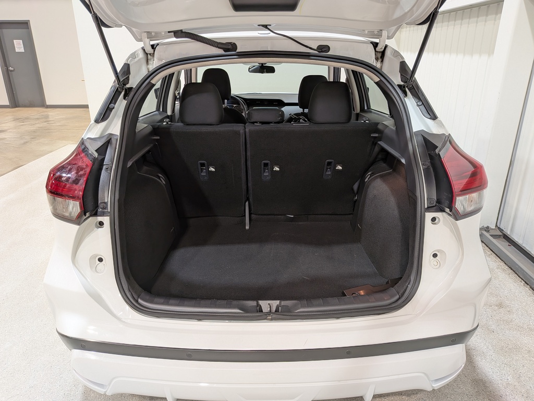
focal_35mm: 24
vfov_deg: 56.8
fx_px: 370
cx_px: 267
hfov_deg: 71.6
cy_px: 200
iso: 31
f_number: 1.7
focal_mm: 4.53
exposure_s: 1/24
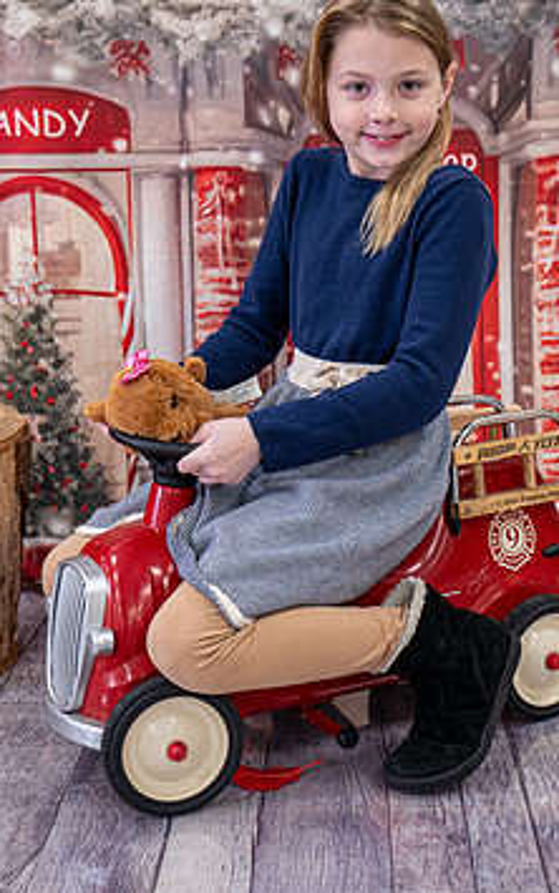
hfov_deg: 22.3
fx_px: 1413
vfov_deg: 35.0
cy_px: 365
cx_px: 334
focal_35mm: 58
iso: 800
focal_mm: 45
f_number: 4.5
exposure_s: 1/80
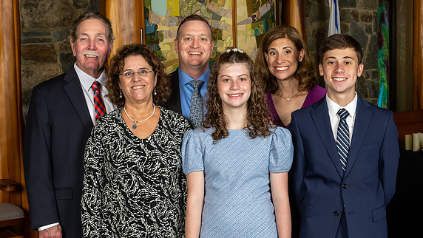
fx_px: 696
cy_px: 106
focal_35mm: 62
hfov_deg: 33.8
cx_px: 214
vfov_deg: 19.4
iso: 640
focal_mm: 35
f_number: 8
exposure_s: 1/200
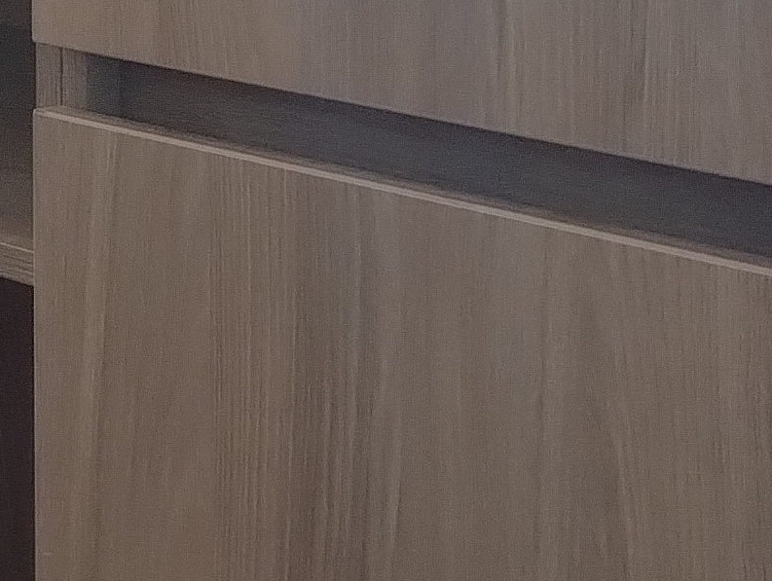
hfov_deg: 12.3
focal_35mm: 144
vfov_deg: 9.9
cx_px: -714
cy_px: -418
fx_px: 3216
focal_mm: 4.27
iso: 166
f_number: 1.8
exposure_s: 1/120
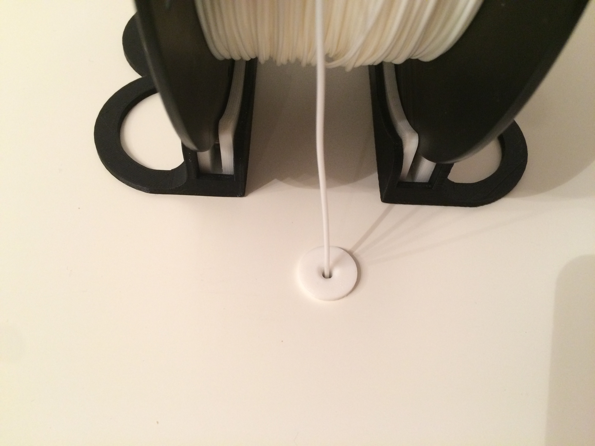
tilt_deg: -55.3
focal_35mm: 29
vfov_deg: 48.2
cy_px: 223
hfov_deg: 61.7
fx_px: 498
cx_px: 298
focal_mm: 4.15
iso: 250
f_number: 2.2
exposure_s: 1/33
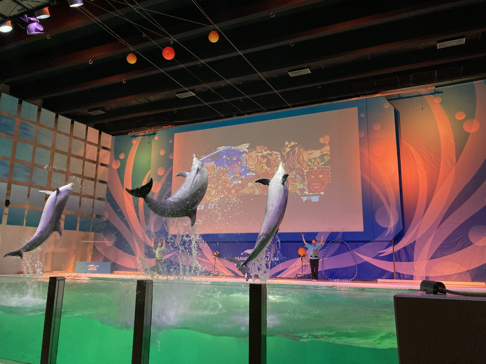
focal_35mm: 28
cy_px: 182
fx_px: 393
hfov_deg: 63.4
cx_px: 243
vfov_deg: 49.7
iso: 320
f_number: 1.8
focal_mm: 4
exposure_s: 1/42
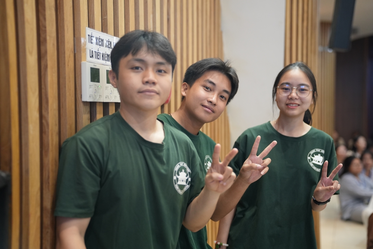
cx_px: 186
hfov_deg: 36.2
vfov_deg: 24.6
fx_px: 570
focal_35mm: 55
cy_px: 124
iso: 2000
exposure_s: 1/100
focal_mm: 55
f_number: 2.2
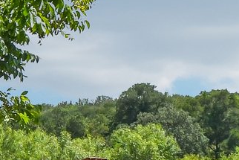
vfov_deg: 8.5
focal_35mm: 162
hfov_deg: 12.0
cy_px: 131
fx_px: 1077
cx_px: 379
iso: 400
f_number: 8
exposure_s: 1/2500
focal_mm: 17
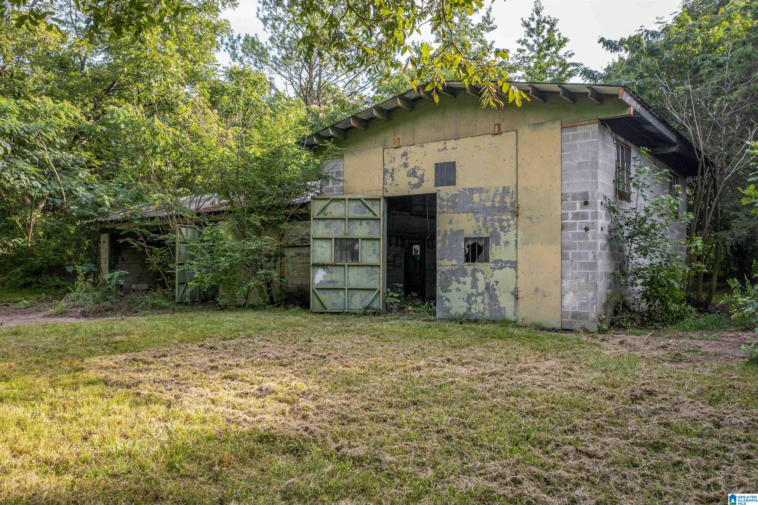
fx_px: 589
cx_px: 379
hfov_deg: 65.5
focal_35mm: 28
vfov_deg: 46.4
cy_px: 252
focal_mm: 10.26
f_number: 3.5
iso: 100
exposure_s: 1/160
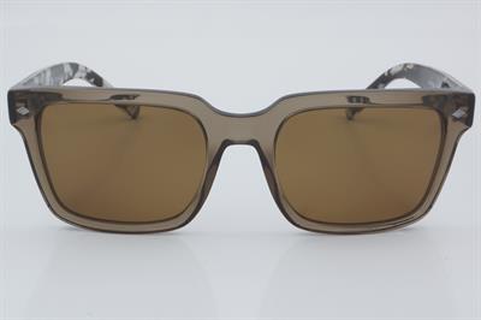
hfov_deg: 24.6
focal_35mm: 82
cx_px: 240
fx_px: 1101
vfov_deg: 16.5
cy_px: 160
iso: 100
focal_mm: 55
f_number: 32
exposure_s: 1/4
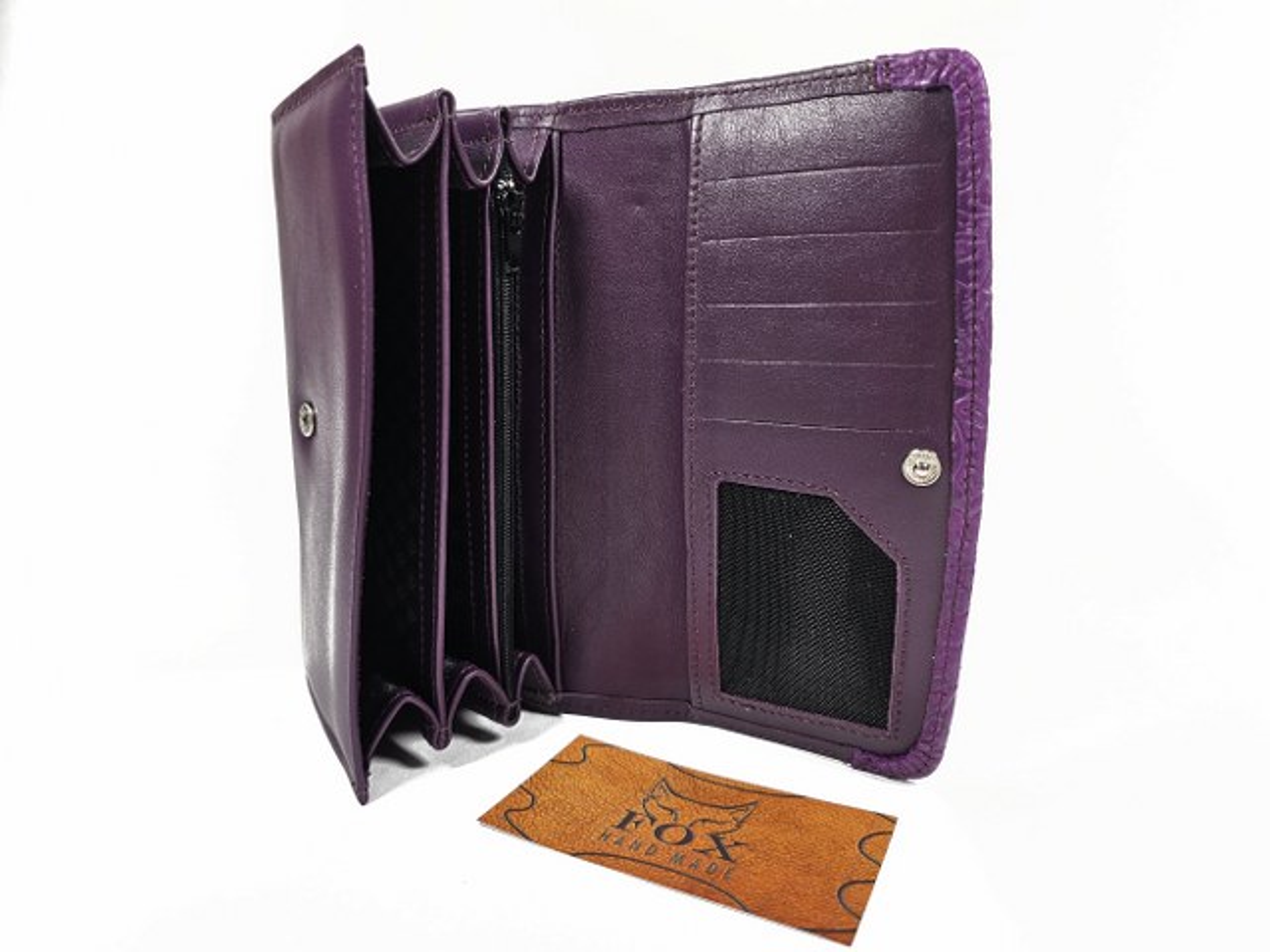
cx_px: 635
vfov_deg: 58.9
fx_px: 844
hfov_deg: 73.9
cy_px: 476
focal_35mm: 23
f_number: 1.7
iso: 16
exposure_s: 1/100
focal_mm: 6.3
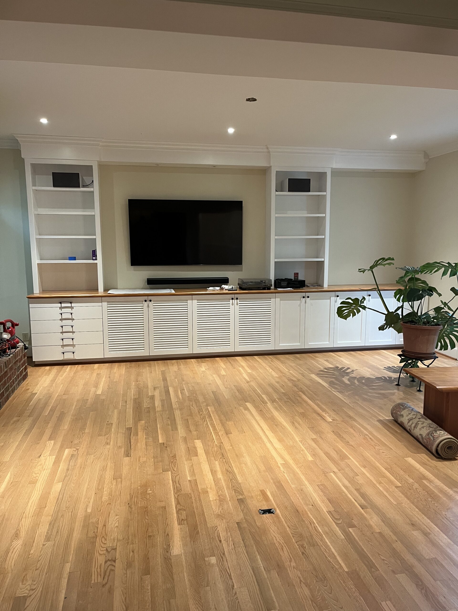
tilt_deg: -8.6
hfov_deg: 53.1
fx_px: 459
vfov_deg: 67.3
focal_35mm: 26
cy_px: 306
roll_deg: +0.8
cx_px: 229
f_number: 1.6
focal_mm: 5.1
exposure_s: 1/60
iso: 200
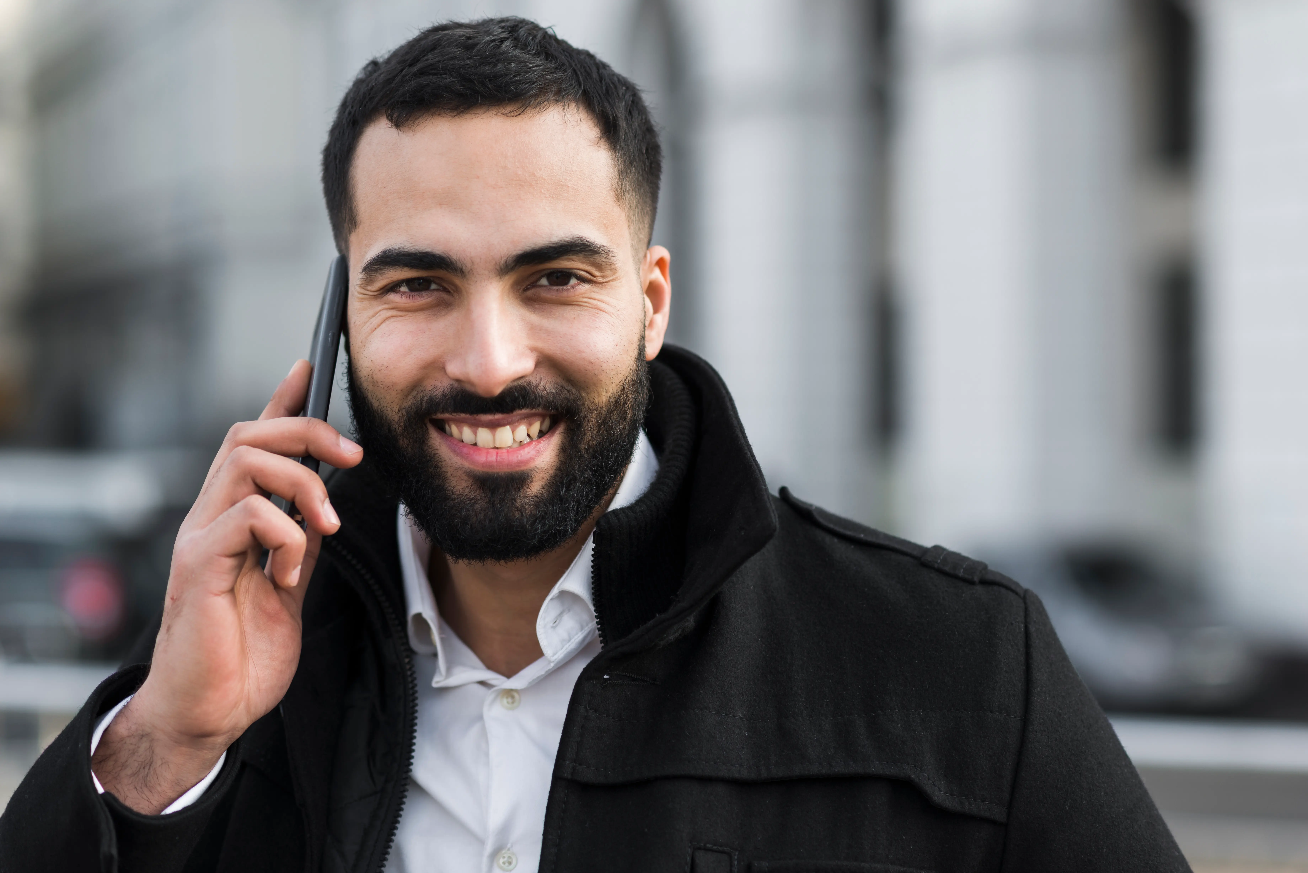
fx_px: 3089
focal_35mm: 85
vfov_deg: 16.1
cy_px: 436
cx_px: 654
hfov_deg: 23.9
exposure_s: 1/800
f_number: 2.8
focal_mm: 85
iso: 160
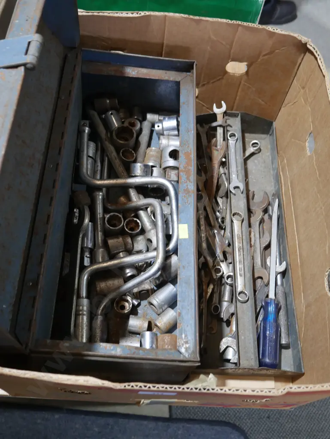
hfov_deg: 39.7
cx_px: 165
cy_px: 220
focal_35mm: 36
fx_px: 457
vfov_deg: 51.3
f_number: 4
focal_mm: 18
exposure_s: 1/60
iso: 640
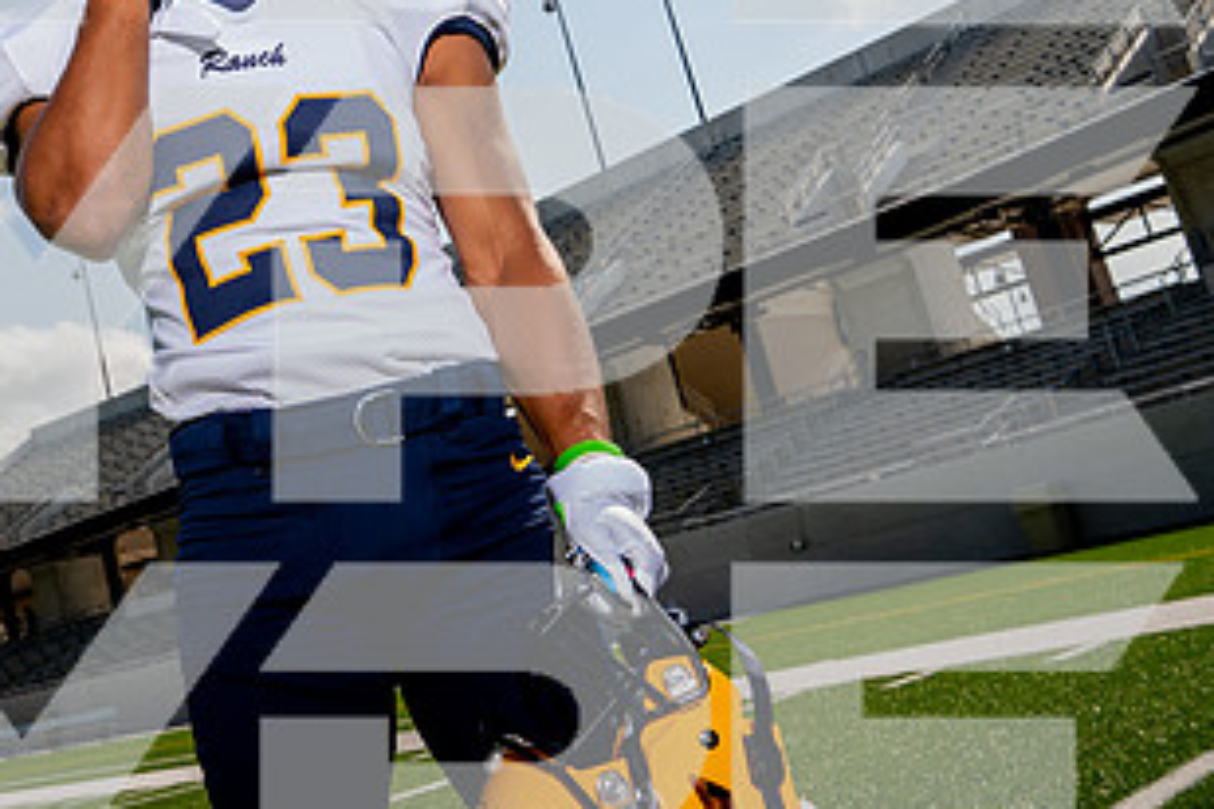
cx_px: 196
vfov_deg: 29.7
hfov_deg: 41.2
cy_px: 297
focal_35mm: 45
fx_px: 1517
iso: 100
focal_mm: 24
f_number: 7.1
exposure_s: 1/250
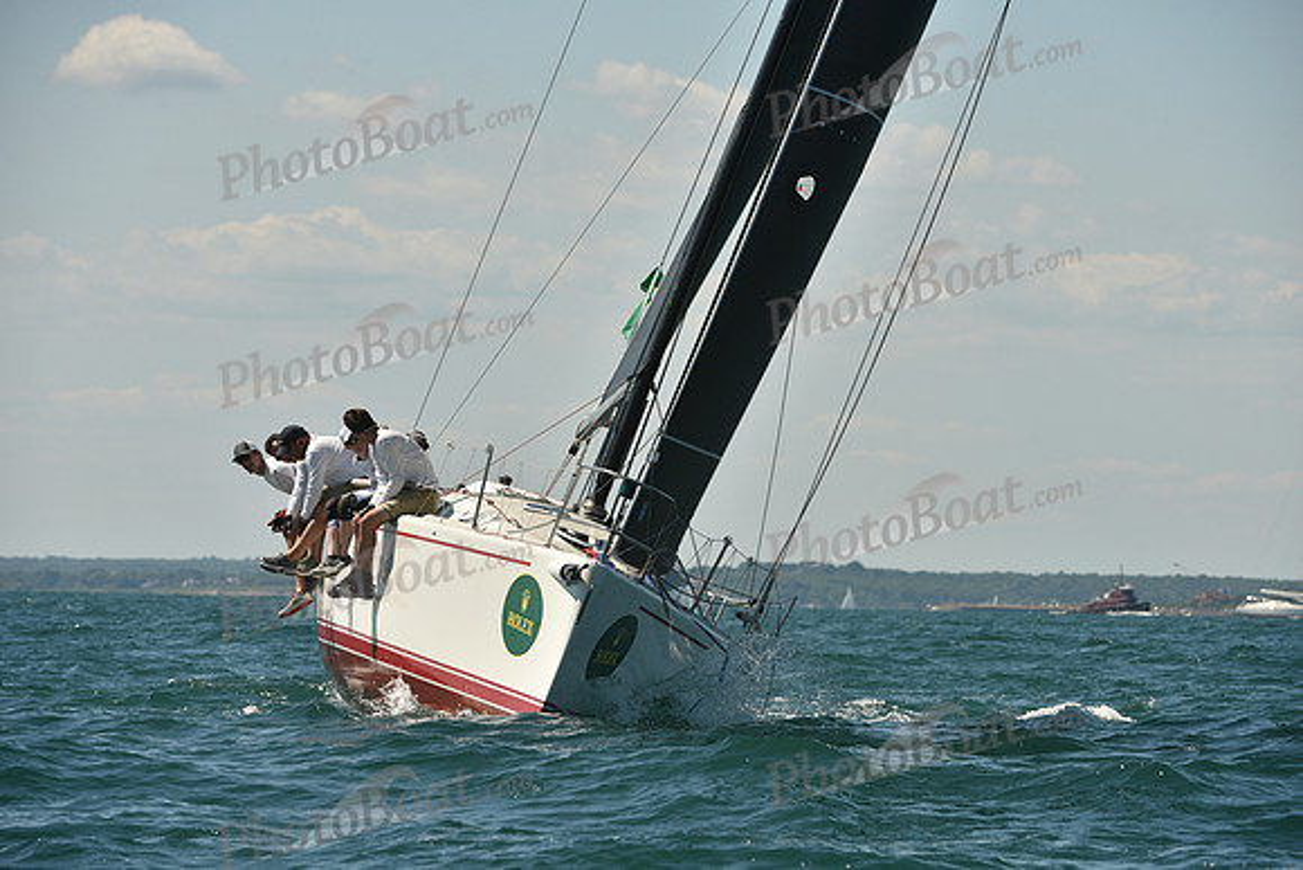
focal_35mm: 270
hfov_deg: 7.6
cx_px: 652
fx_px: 9774
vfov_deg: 5.1
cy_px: 435
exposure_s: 1/1000
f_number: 8
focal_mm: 270
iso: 250
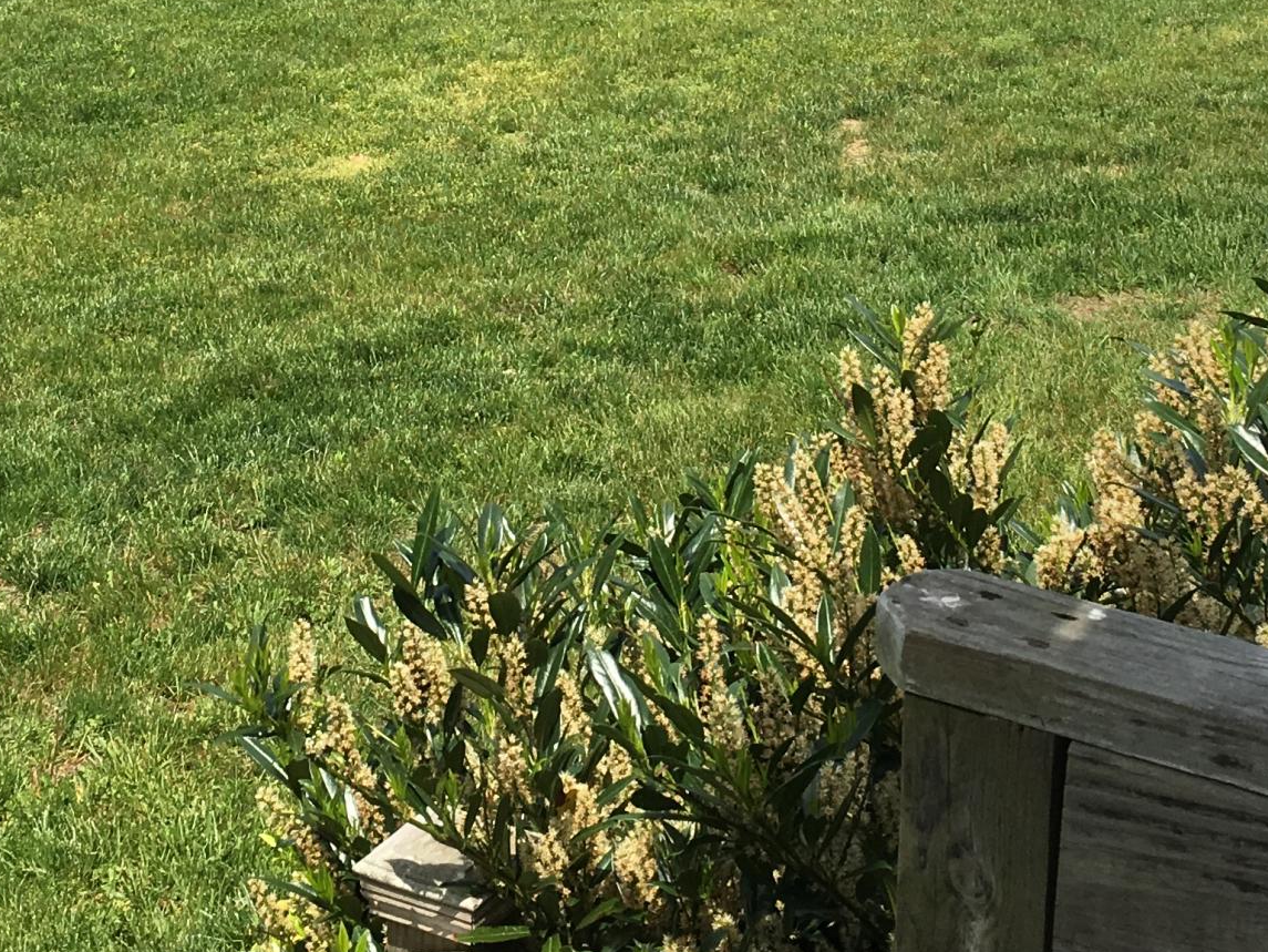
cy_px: -130
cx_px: 586
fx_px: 2784
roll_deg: -1.8
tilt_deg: -10.7
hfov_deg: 25.6
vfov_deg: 18.6
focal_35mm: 76
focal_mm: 4.15
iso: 25
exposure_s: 1/1241
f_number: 2.2
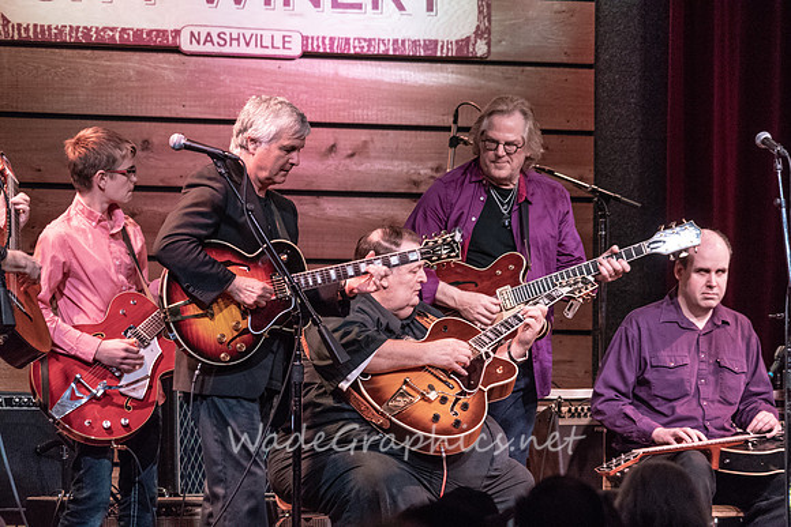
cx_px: 396
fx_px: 5274
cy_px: 264
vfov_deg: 5.7
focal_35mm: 240
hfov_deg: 8.6
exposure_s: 1/100
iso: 6400
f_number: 8
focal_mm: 240
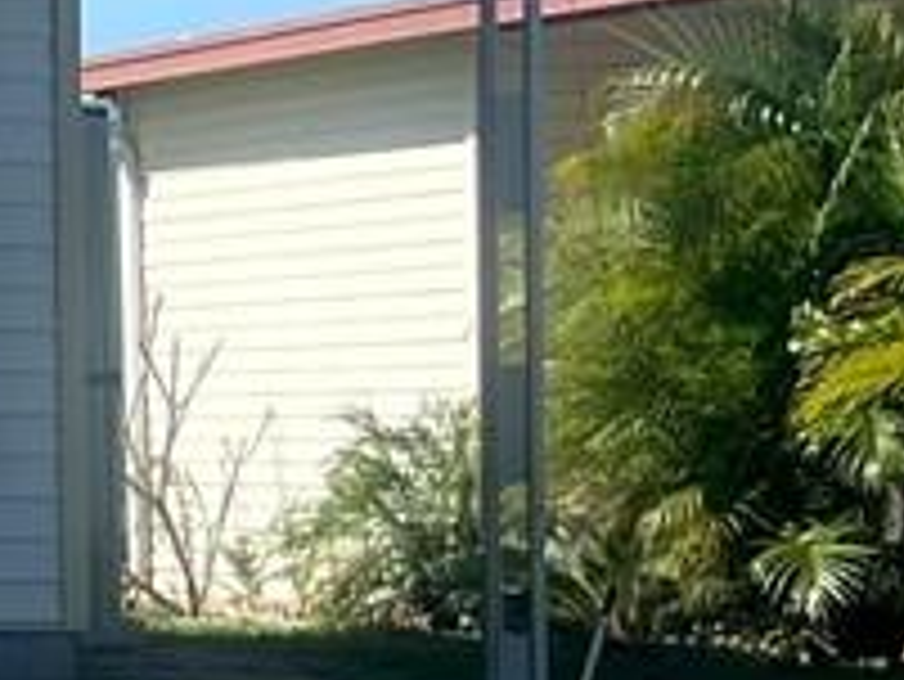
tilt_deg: -0.9
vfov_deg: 7.2
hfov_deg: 8.0
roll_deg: +0.7
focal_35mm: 207
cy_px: 450
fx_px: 5409
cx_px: -1983
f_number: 1.6
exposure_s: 1/2967
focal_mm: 5.1
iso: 50
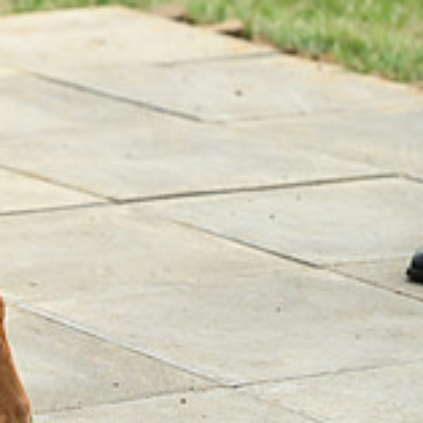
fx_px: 5295
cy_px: 61
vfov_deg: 4.6
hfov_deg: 4.5
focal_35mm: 383
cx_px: -350
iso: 200
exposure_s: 1/1000
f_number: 4.5
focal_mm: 122
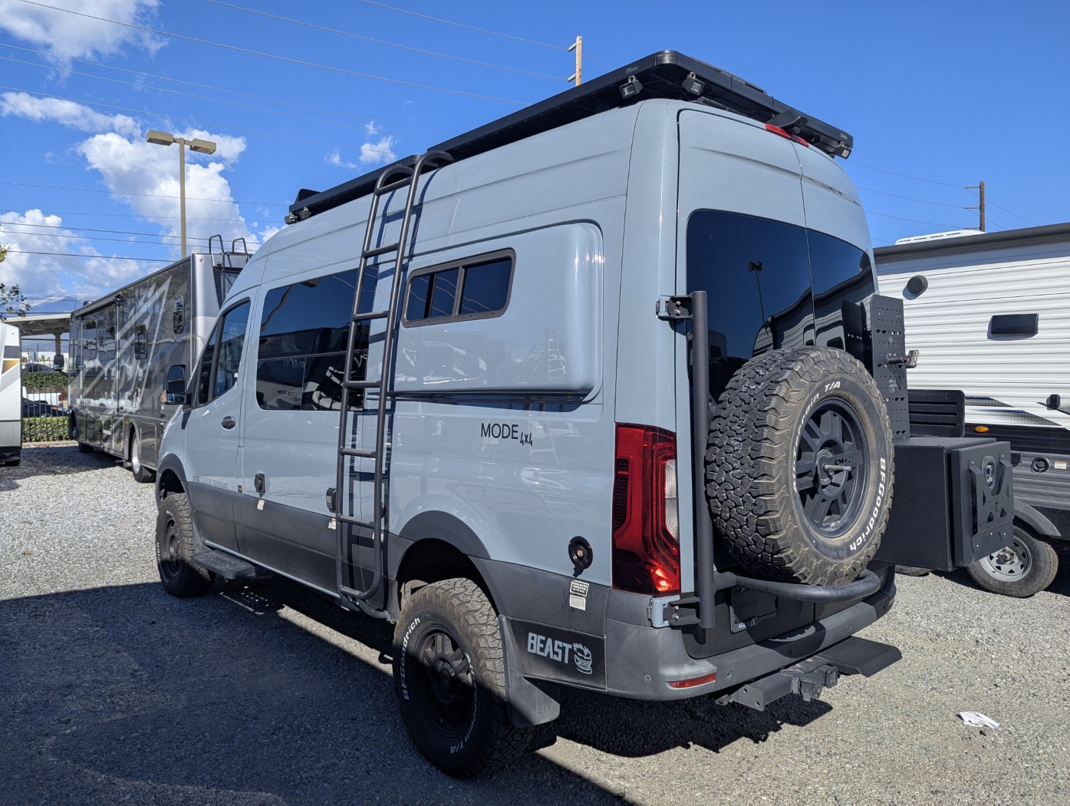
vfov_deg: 56.9
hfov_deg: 71.5
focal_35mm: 24
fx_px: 743
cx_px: 535
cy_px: 403
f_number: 1.85
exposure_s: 1/2309
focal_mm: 6.81
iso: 45
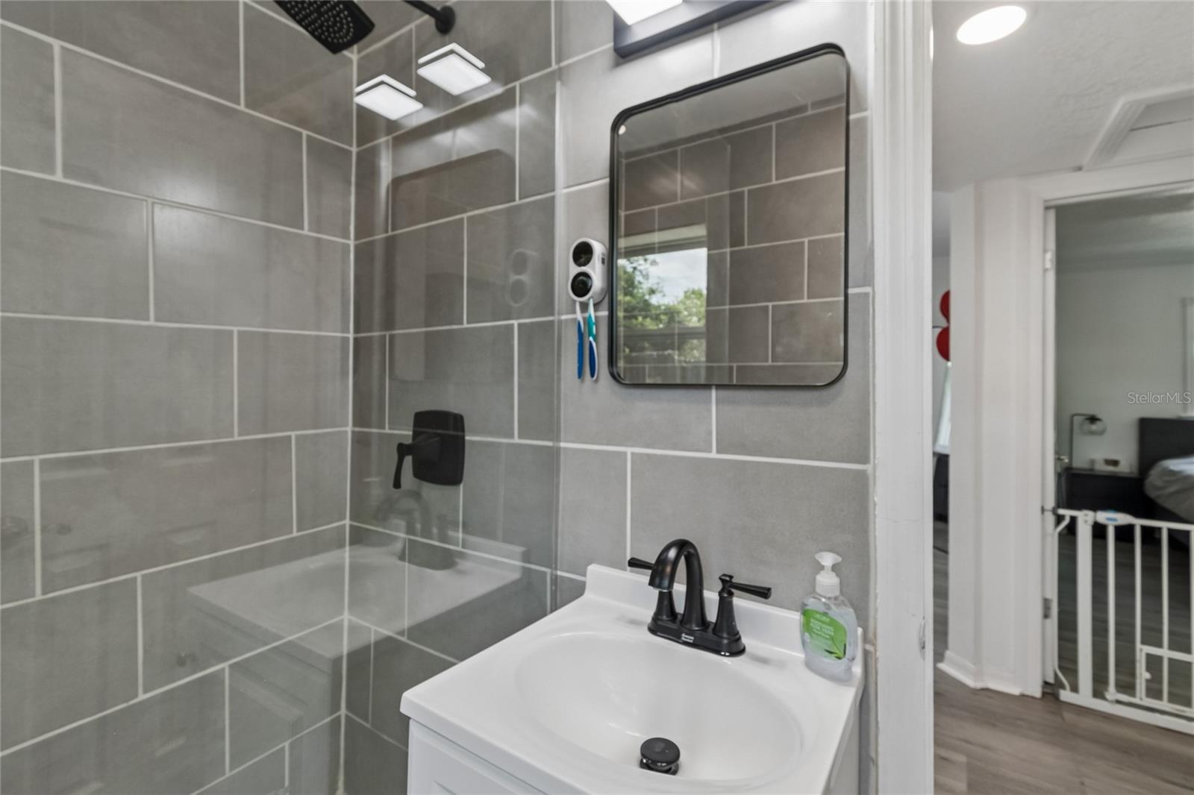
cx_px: 597
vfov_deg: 77.3
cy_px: 398
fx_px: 497
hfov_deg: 100.4
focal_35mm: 15
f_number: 7.1
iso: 100
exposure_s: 1/13
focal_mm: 10
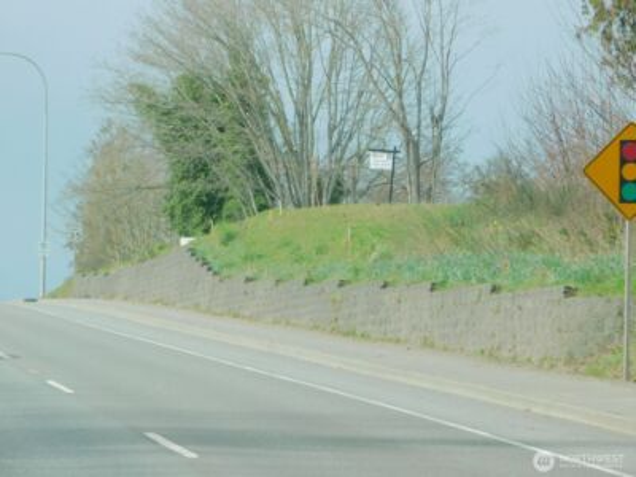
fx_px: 3381
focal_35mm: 184
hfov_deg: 10.7
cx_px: 318
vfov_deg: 8.1
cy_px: 238
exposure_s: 1/200
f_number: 5.4
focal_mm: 32.7
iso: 125
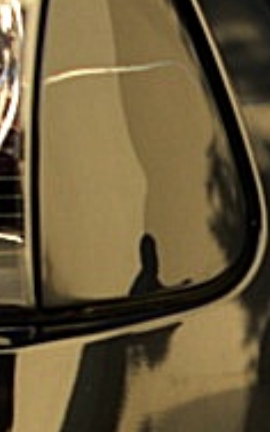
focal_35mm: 129
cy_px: 341
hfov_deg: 10.0
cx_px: 295
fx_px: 1520
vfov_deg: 16.1
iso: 50
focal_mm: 6.3
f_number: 2.8
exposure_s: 1/100
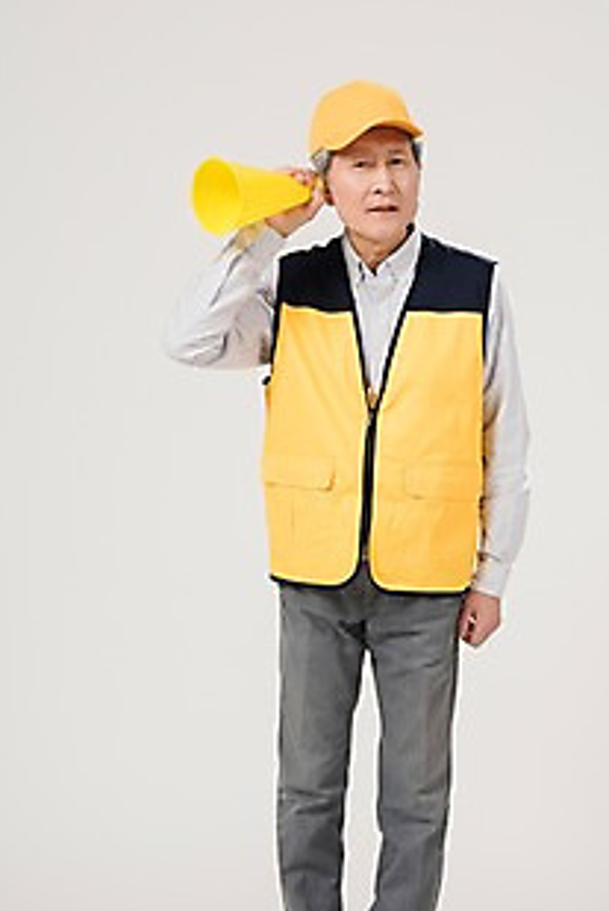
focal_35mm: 84
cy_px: 526
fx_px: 2129
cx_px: 352
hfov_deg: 16.3
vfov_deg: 24.2
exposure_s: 1/125
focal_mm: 65
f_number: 11
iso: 100
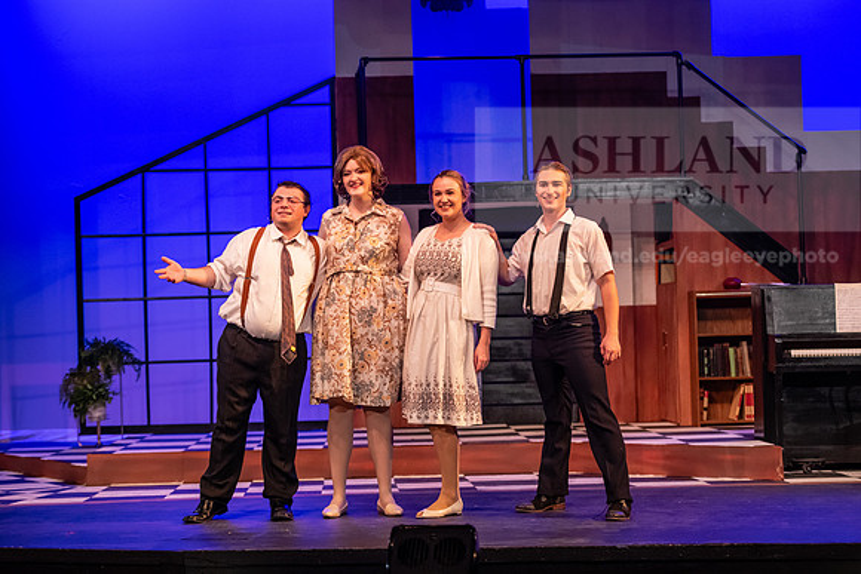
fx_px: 2033
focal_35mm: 85
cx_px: 430
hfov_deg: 23.9
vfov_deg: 16.1
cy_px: 287
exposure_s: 1/200
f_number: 3.2
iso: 2000
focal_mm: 85
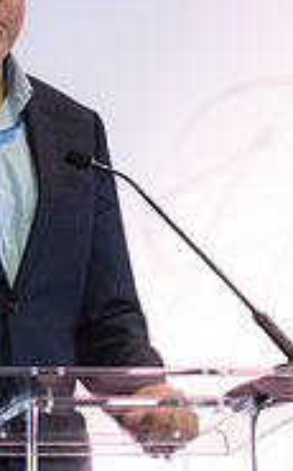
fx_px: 5336
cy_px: 279
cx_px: 222
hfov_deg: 3.1
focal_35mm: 416
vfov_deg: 5.1
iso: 1800
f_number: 2.8
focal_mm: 130
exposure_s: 1/160
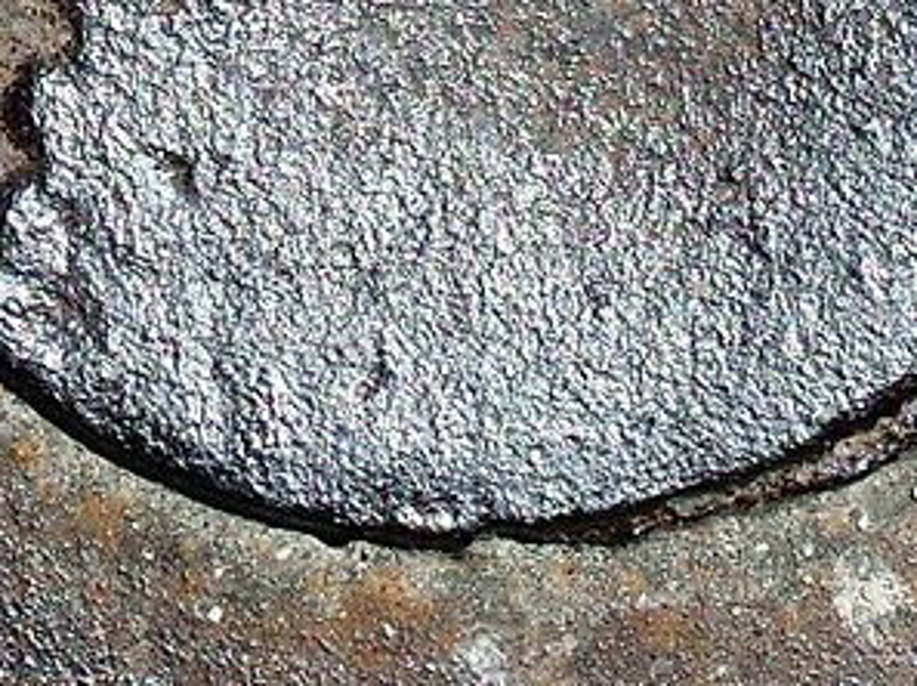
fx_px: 15425
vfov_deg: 2.5
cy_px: -525
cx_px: 74
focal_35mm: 583
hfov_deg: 3.4
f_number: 9
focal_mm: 50
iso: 200
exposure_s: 1/500
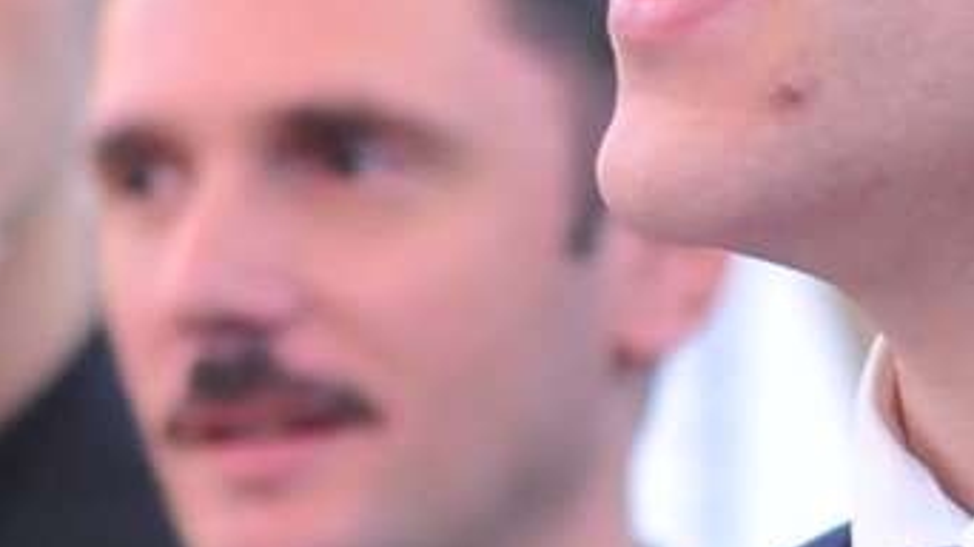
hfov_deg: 6.6
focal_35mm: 326
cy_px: 684
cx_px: 701
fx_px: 8416
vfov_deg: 3.7
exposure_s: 1/160
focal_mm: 50
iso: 2500
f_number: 2.2
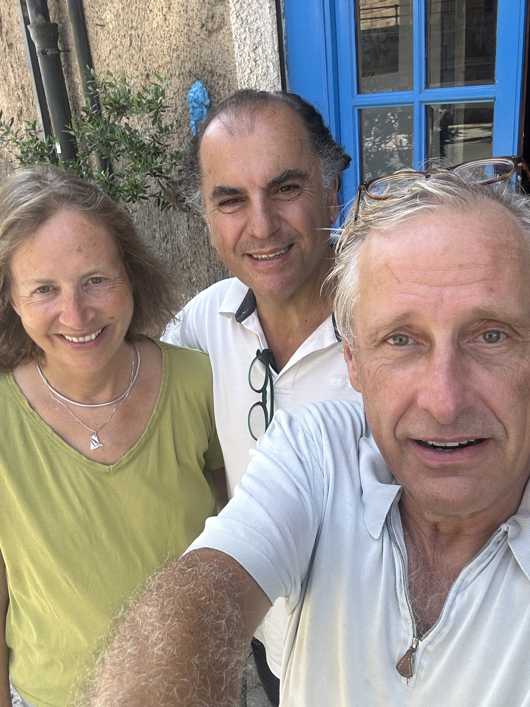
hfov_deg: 46.8
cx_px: 265
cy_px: 354
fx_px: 612
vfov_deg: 60.0
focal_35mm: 30
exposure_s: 1/133
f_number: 1.9
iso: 20
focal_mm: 2.69
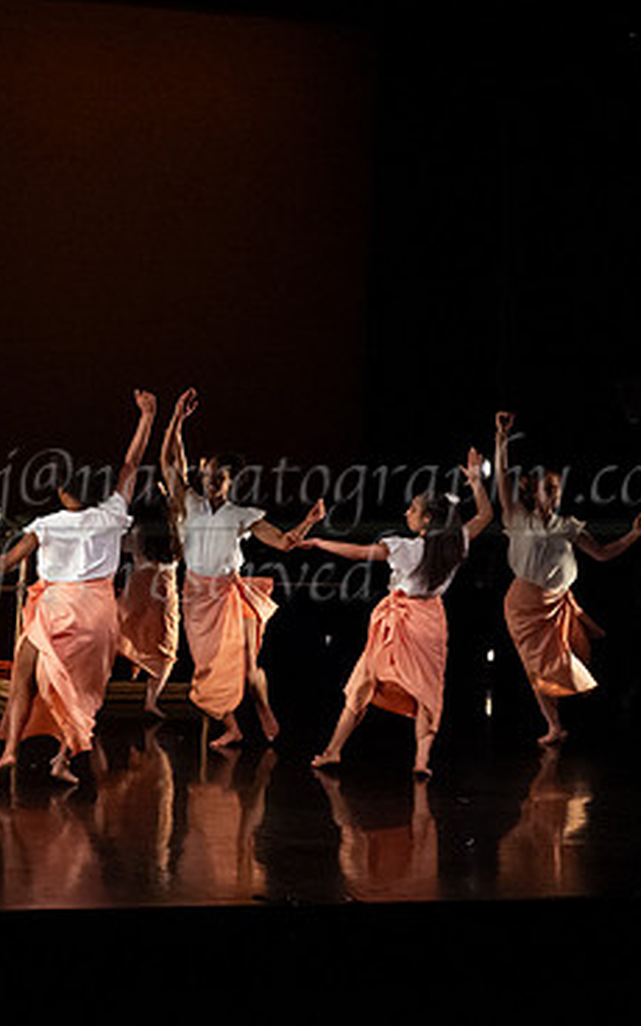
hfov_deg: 15.6
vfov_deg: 24.9
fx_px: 2320
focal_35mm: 83
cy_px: 526
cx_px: 70
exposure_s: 1/400
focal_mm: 40
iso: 4000
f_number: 4
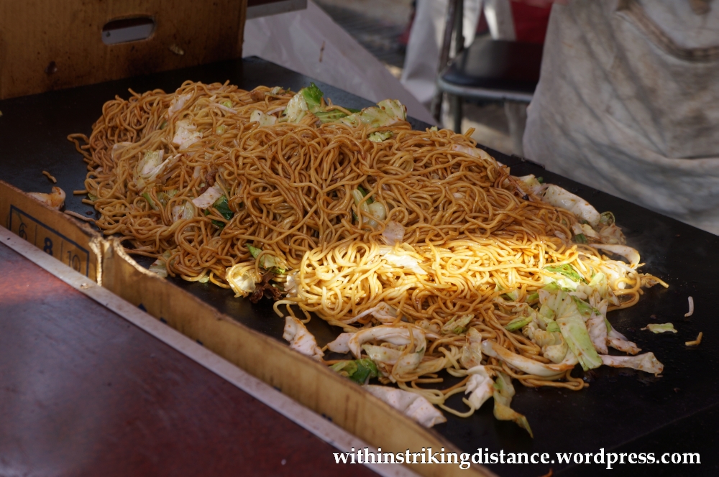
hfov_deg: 24.6
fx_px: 1646
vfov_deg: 16.5
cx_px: 360
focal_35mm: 82
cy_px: 238
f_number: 7.1
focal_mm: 55
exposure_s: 1/160
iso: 200
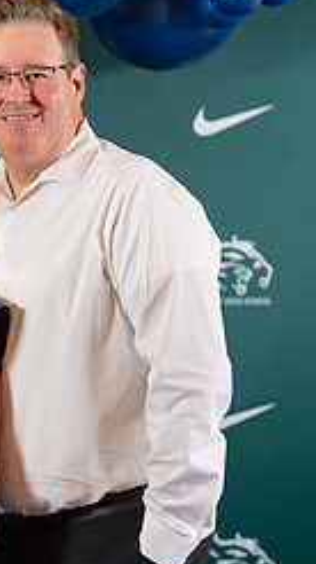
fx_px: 2030
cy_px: 369
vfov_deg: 15.8
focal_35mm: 136
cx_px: -153
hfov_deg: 8.7
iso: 500
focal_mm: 50
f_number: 1.2
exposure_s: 1/400
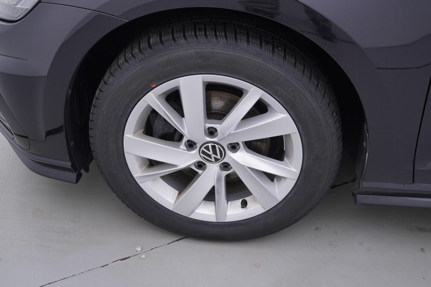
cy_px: 144
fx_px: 431
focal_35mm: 36
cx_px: 216
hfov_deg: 53.1
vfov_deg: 36.9
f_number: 3.5
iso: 125
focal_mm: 24
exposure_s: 1/60
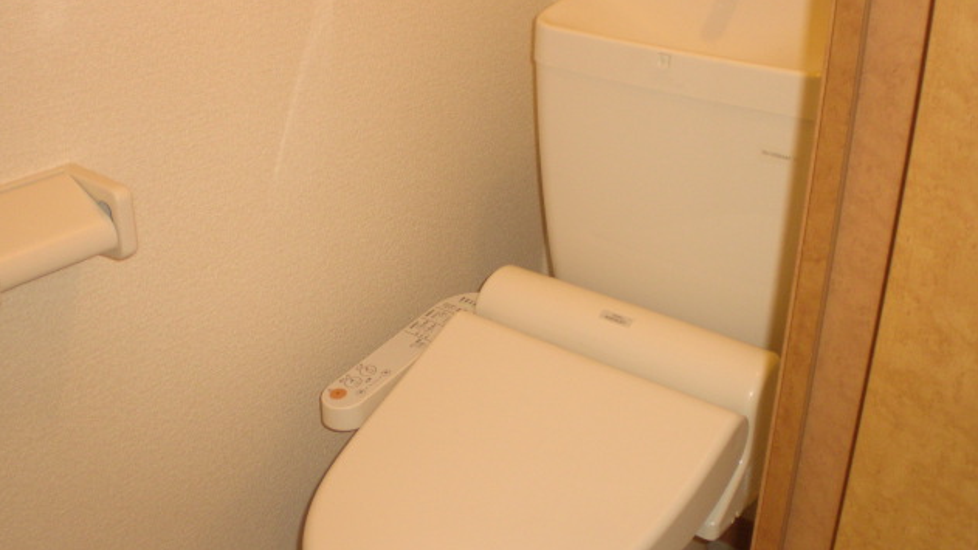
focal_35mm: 42
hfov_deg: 48.4
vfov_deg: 28.3
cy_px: 279
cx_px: 484
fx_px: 1089
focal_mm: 6.3
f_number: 3.1
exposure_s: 1/60
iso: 200
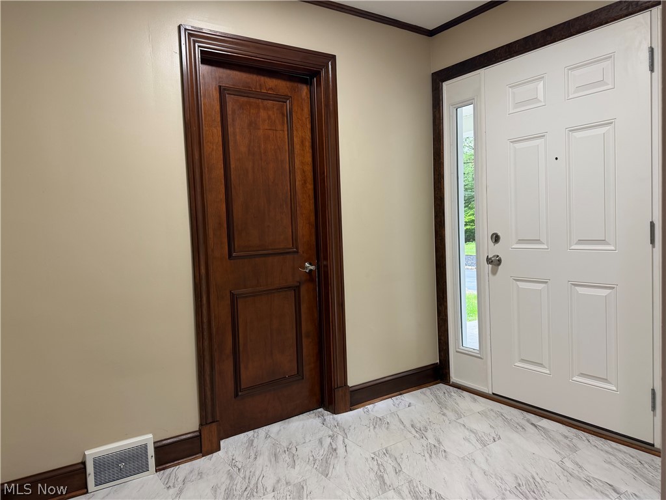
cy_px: 250
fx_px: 462
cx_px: 333
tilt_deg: -3.1
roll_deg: +2.6
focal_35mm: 24
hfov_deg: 71.6
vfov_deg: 56.8
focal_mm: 6.76
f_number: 1.78
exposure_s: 1/60
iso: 125
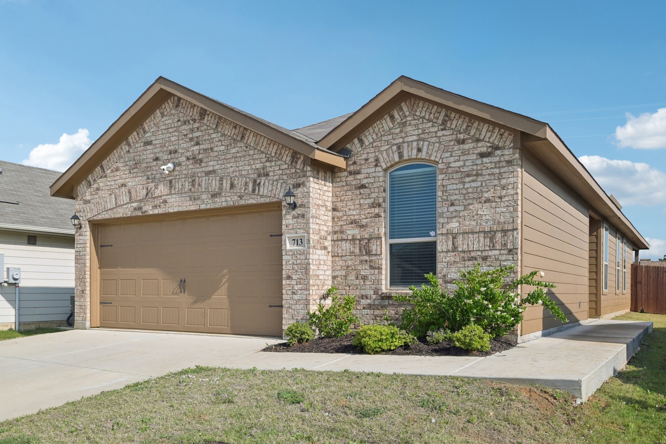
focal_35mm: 28
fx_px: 518
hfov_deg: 65.5
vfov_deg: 46.4
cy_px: 222
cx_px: 333
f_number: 8
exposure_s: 1/1250
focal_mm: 28
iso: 400
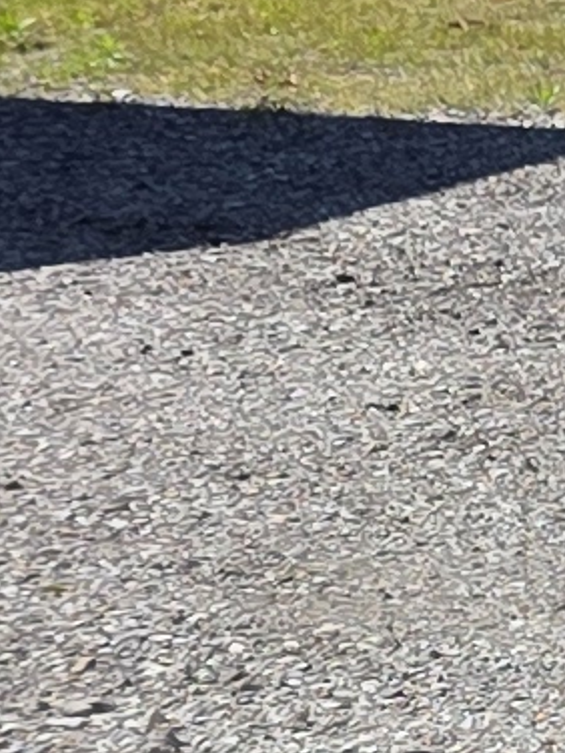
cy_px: -449
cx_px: 3134
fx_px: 5332
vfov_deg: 7.9
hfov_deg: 4.7
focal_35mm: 245
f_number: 1.7
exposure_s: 1/5608
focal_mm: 6.3
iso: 80
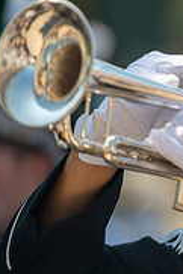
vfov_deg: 3.2
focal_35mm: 641
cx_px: 348
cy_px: 135
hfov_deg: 2.1
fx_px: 4878
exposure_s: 1/1600
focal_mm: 200
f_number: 2.8
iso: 100
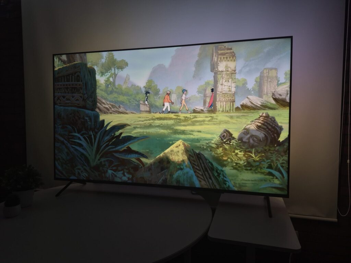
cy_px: 132
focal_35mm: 23
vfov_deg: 58.9
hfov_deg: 73.9
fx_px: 233
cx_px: 176
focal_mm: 5.4
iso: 64
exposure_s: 1/120
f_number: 1.8
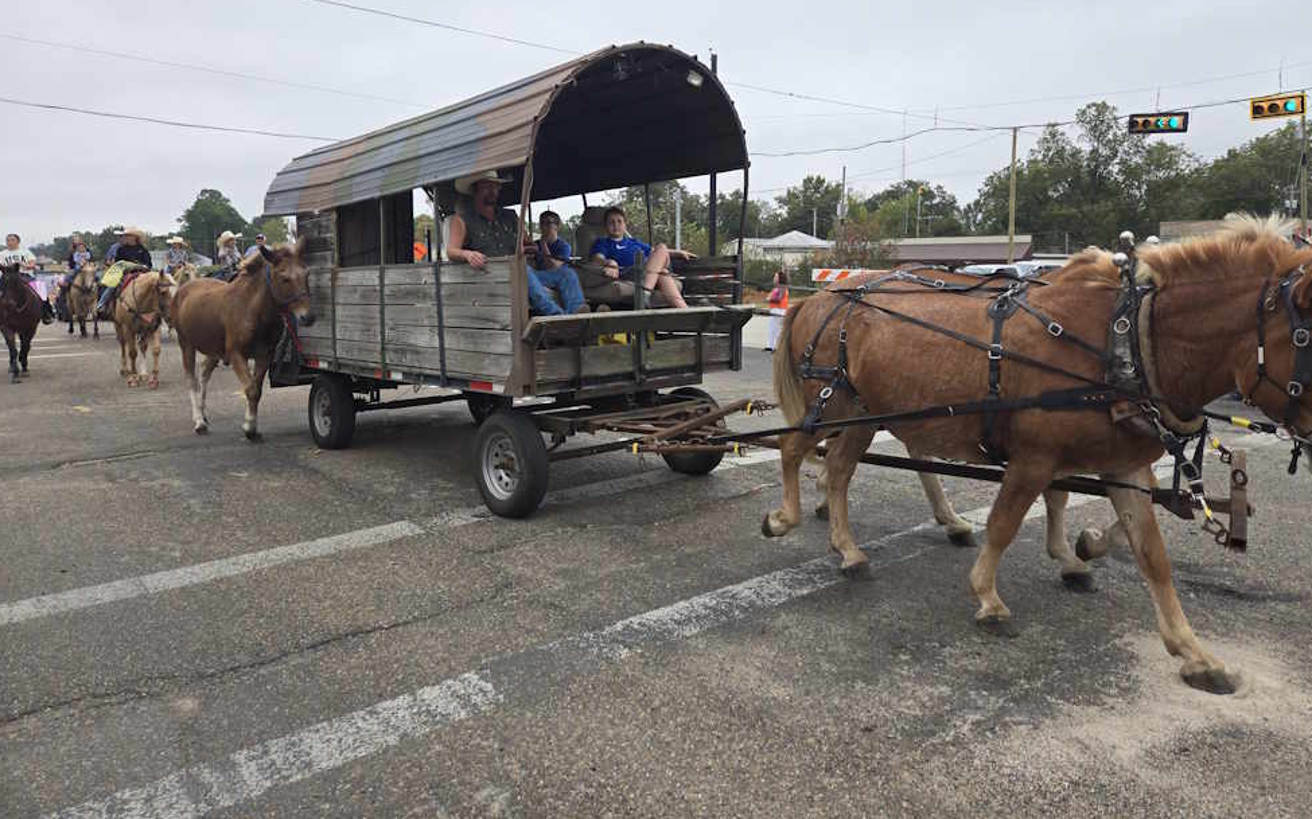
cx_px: 670
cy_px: 317
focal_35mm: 25
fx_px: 894
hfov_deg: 72.5
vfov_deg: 48.9
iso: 25
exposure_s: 1/550
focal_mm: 5.4
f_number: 1.8
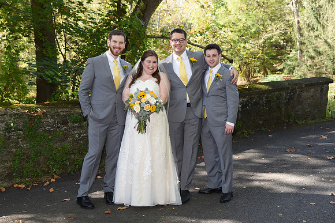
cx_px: 168
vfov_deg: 26.0
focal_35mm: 52
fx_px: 484
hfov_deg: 38.2
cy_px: 112
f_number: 5.6
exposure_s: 1/200
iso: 640
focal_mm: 52
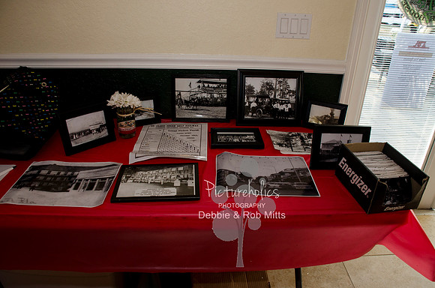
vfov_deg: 47.7
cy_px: 144
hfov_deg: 67.5
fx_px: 326
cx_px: 218
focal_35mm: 27
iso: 400
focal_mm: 18
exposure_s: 1/60
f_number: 5.6
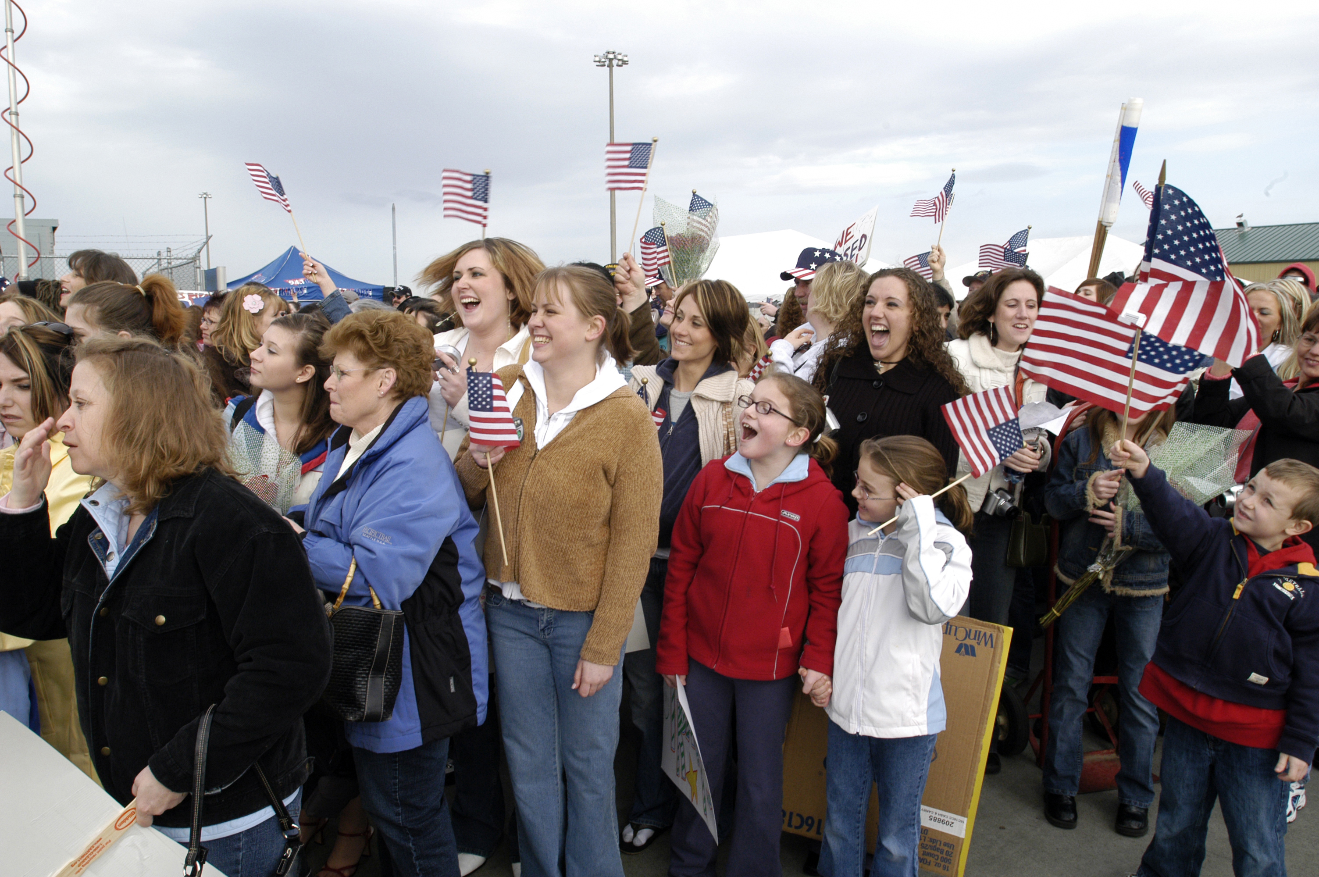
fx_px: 933
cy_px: 438
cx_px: 660
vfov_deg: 50.3
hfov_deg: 70.5
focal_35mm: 26
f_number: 10
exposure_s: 1/250
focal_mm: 17
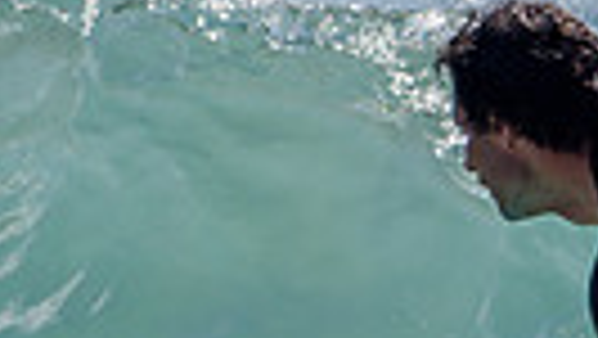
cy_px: 500
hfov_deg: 1.2
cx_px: 551
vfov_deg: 0.7
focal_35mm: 1846
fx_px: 29289
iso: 100
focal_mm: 330
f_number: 5.6
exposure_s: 1/2000
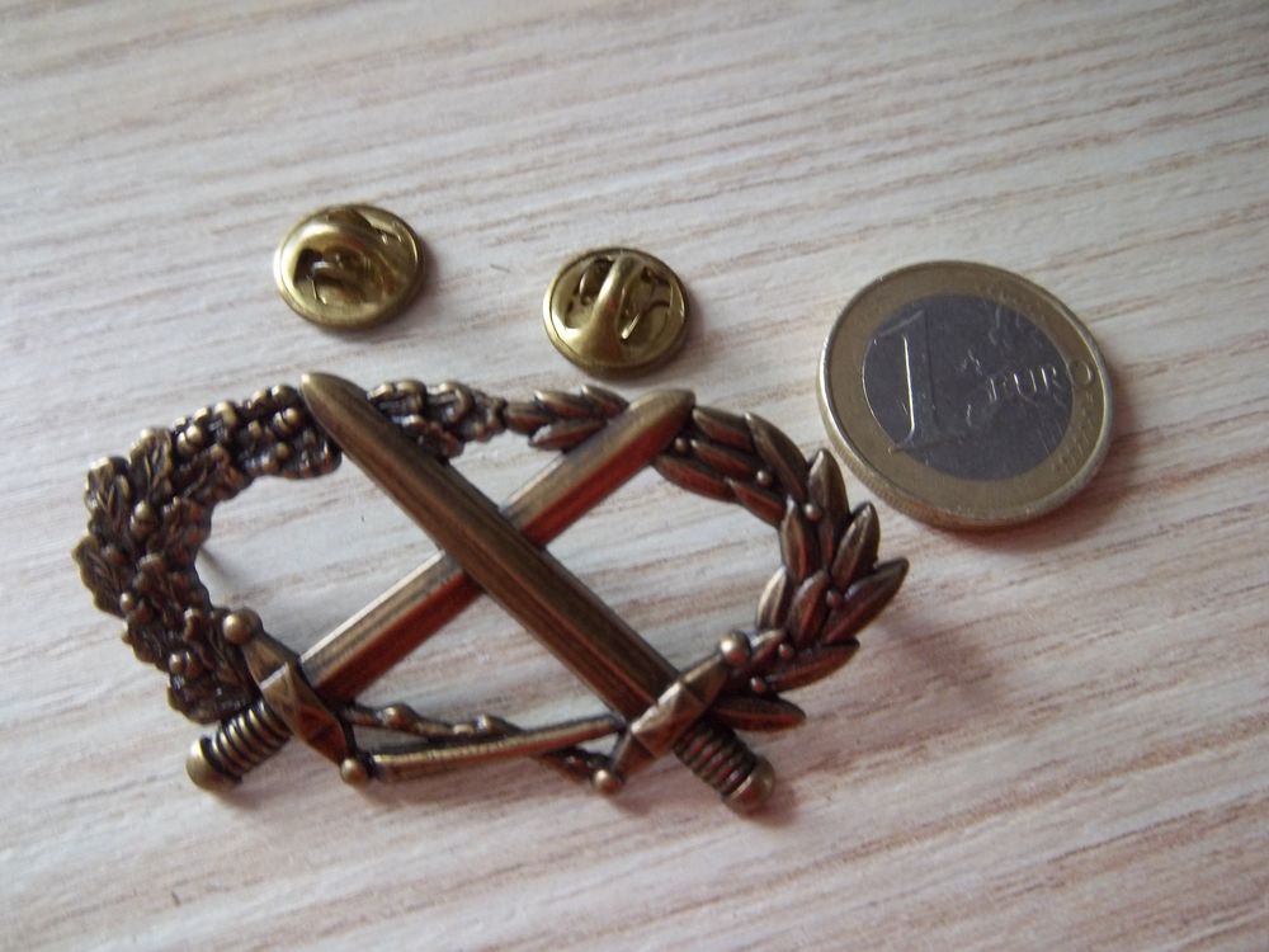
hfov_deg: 63.4
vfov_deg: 49.7
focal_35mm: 28
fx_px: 1026
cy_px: 476
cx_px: 634
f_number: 3.5
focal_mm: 5.05
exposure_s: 1/8
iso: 160
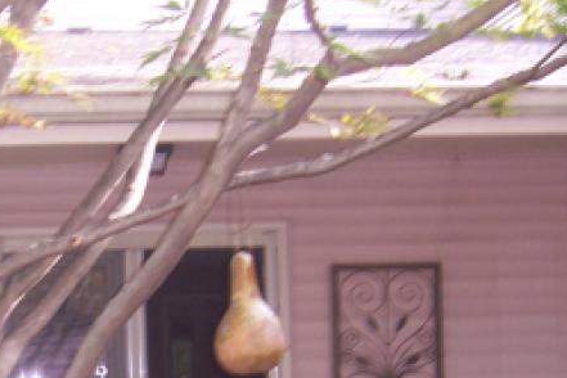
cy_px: 368
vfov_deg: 15.5
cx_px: 67
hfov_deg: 22.8
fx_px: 1370
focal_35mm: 87
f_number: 3
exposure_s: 1/60
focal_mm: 6
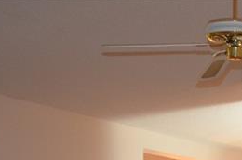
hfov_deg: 14.6
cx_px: 375
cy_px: 312
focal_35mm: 130
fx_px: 872
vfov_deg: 9.8
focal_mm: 22
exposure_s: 1/60
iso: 900
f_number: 3.8
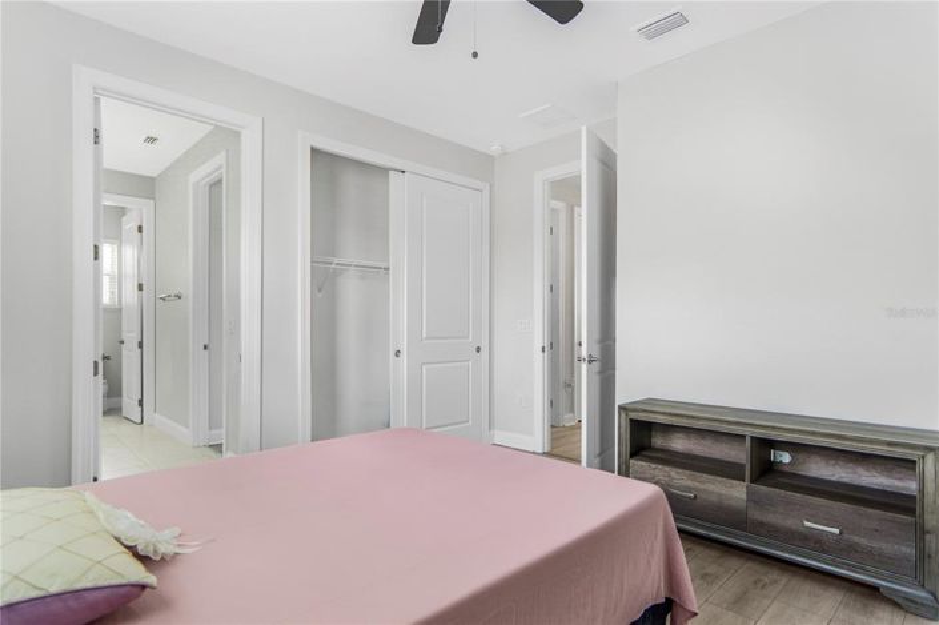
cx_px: 470
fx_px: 469
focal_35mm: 18
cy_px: 312
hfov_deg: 90.0
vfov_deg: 67.3
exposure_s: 1/100
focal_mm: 12
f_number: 2
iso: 100
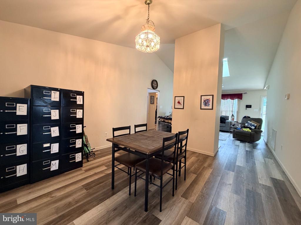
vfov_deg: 85.7
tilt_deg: -1.5
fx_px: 122
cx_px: 150
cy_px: 112
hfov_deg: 102.1
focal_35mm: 14
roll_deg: -1.7
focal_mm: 2.22
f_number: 2.2
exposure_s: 1/60
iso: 400
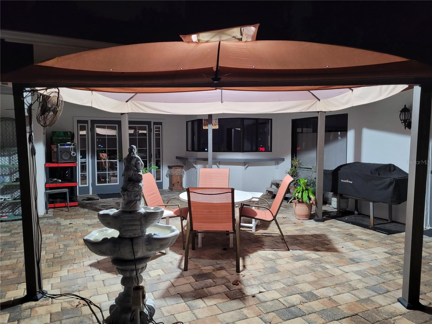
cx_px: 216
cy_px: 162
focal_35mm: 26
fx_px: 324
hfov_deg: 67.3
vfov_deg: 53.1
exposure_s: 1/11
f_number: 1.8
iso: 50
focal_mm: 5.4
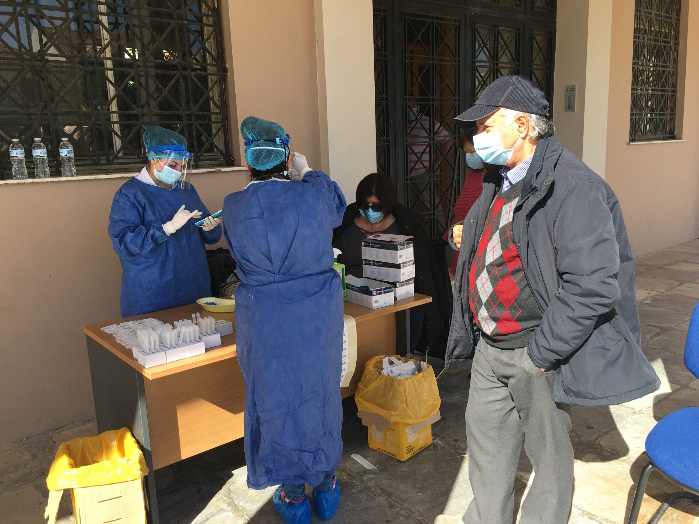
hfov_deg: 61.7
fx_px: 586
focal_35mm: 29
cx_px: 350
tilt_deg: -10.7
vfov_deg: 48.2
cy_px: 262
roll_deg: +2.6
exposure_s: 1/527
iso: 25
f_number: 2.2
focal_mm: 4.15
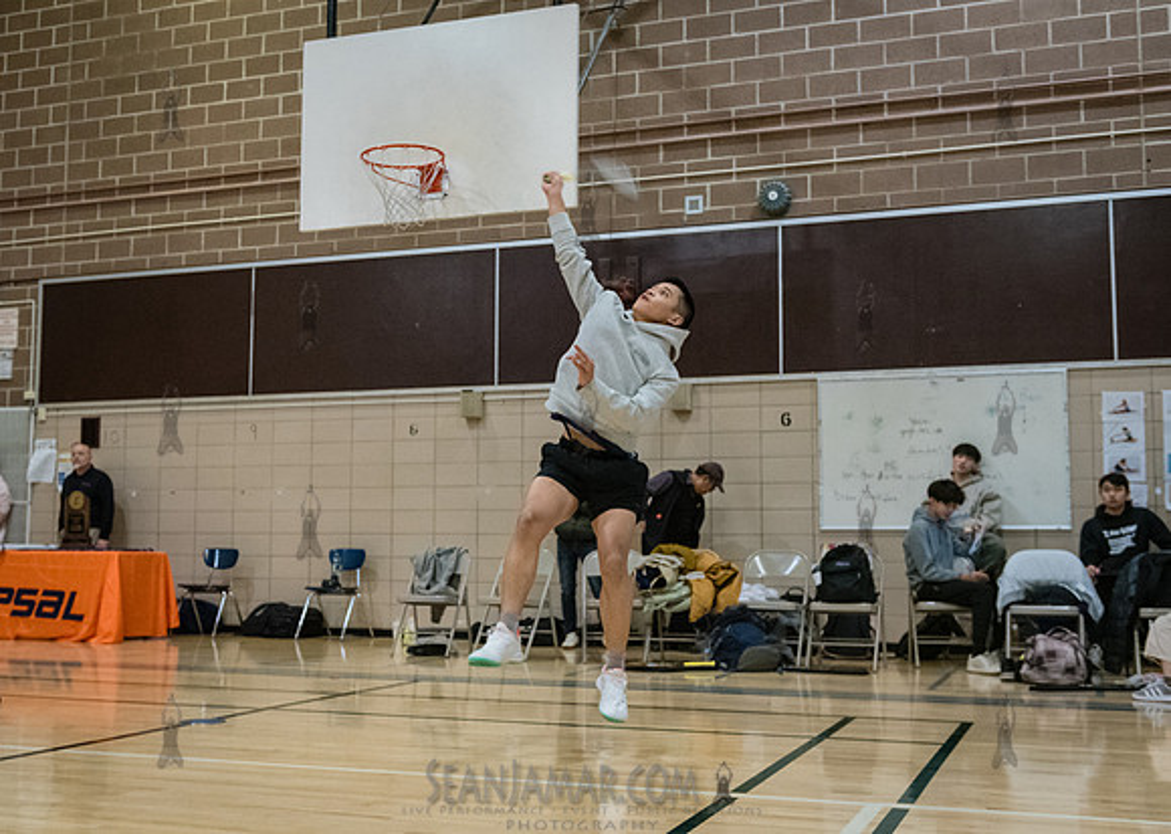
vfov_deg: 33.1
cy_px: 430
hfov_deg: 45.2
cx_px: 528
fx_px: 1405
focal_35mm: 42
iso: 8000
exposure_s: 1/400
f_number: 3.5
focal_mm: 38
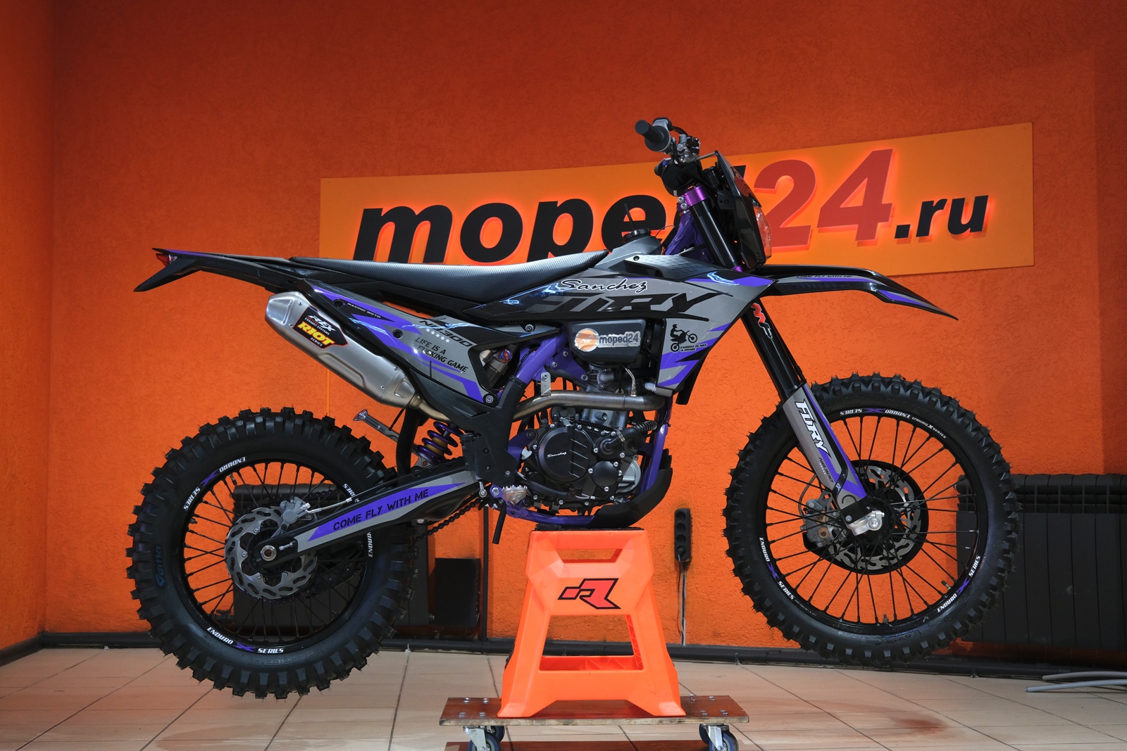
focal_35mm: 49
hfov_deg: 40.3
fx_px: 1534
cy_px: 376
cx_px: 564
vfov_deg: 27.5
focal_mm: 32.5
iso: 1250
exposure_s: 1/100
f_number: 4
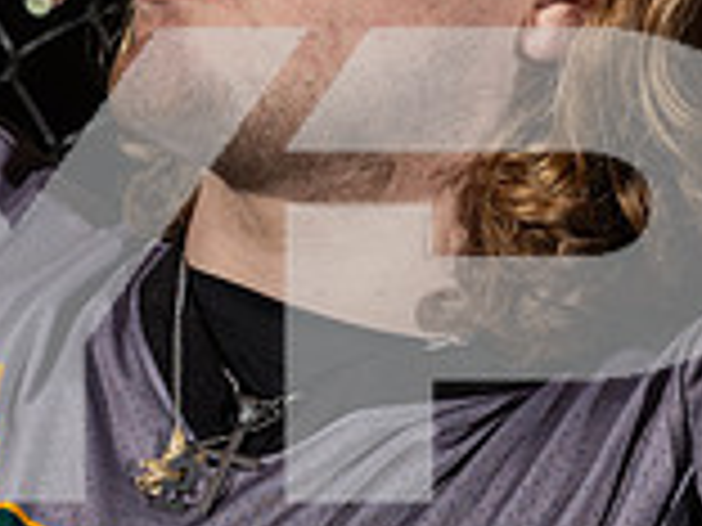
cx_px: 198
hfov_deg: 9.7
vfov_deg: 7.3
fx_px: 4137
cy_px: 267
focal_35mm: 204
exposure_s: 1/125
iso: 125
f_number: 5.6
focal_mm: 57
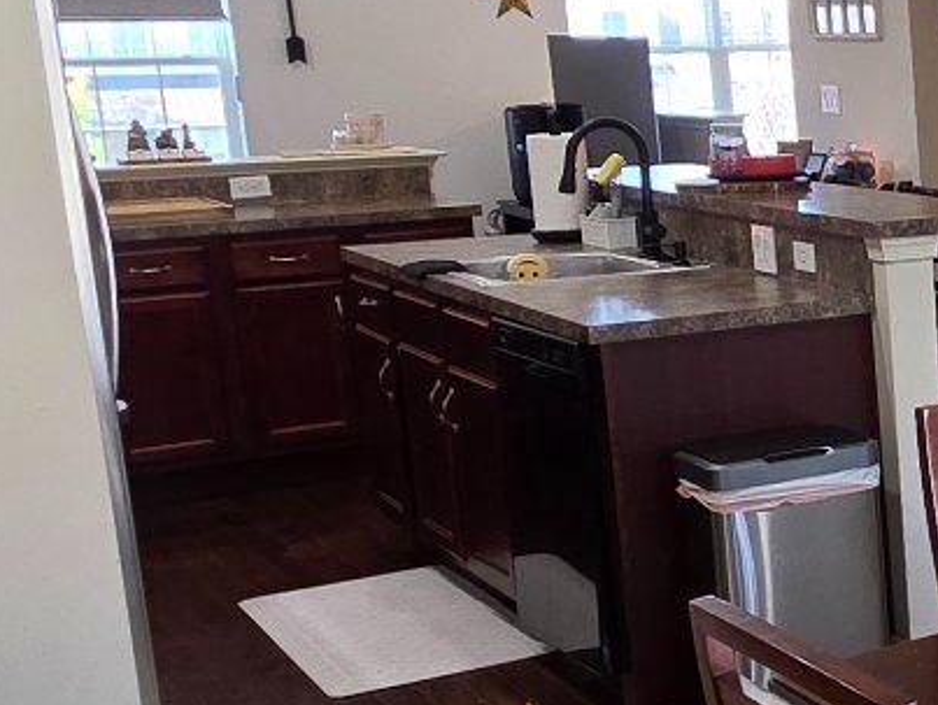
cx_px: 1587
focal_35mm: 66
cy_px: 379
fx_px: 1790
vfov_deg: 22.3
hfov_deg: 21.6
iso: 250
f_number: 1.9
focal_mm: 2.2
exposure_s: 1/120
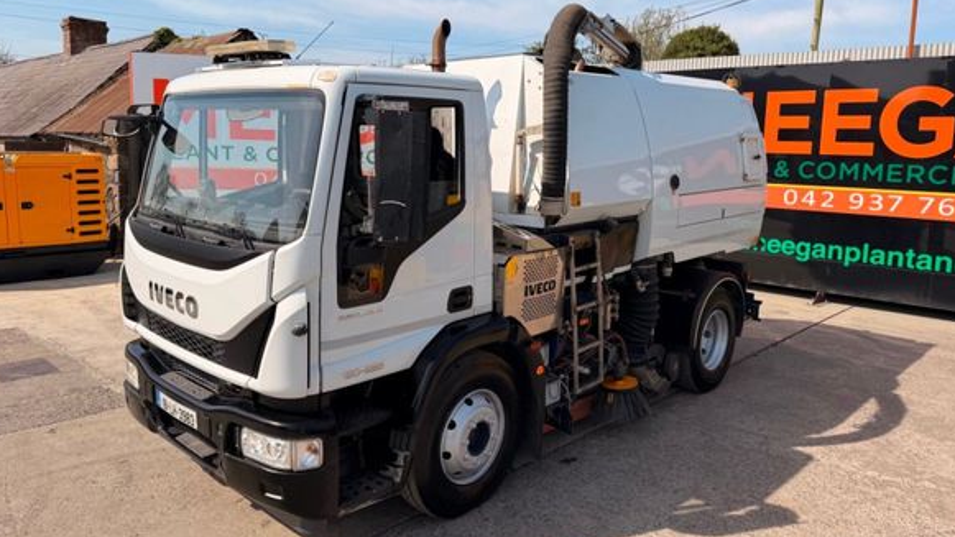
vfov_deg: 42.8
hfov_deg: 69.8
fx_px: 684
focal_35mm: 27
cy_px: 238
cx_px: 485
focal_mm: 6.76
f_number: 1.78
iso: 80
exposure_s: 1/4673
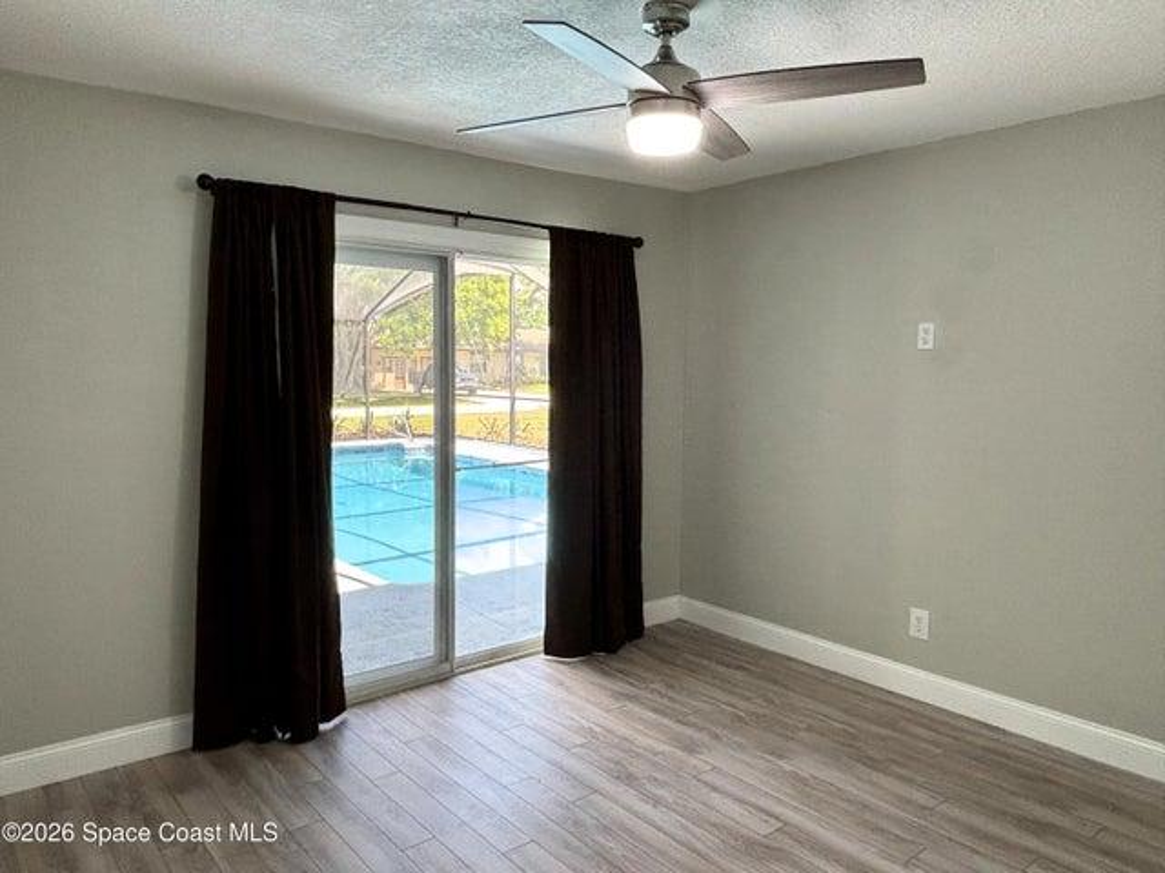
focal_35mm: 24
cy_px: 436
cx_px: 582
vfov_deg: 56.8
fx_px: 808
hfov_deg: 71.6
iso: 125
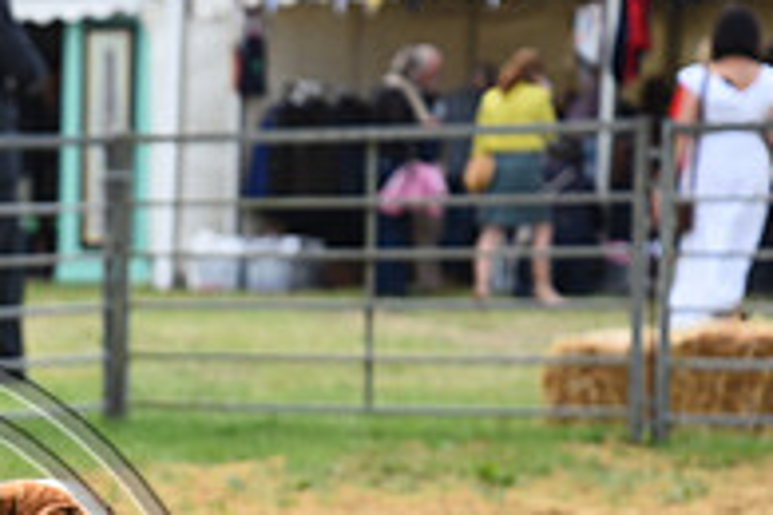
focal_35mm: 214
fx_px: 4595
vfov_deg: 6.4
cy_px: 681
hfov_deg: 9.5
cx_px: -222
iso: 500
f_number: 5.6
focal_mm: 72
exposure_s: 1/1250
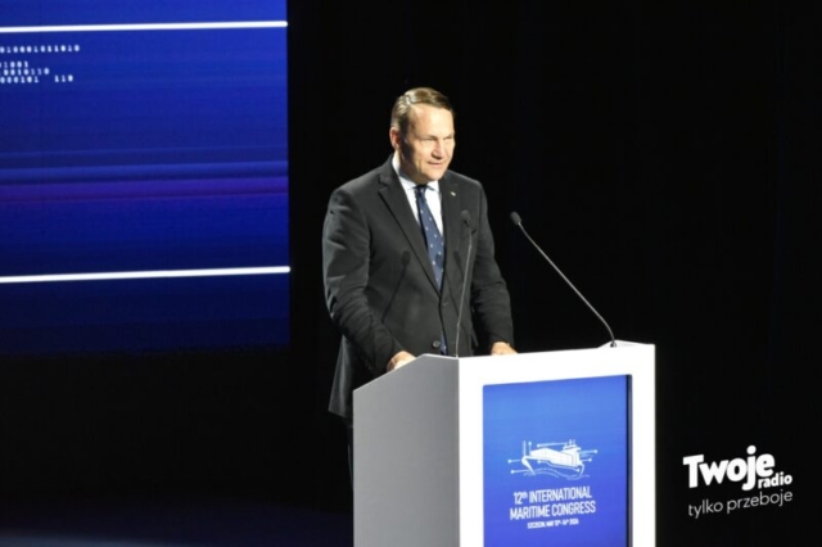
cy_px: 274
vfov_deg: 5.9
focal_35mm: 232
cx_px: 411
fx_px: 5306
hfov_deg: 8.9
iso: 3200
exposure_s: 1/80
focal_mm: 155
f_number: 5
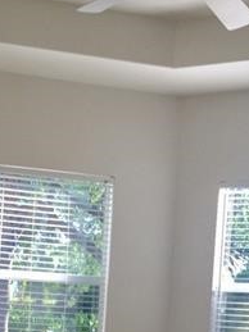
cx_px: 114
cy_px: 349
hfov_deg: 17.2
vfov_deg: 21.8
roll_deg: -3.7
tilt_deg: -2.6
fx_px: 826
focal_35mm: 86
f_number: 2.2
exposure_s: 1/129
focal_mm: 4.15
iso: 32
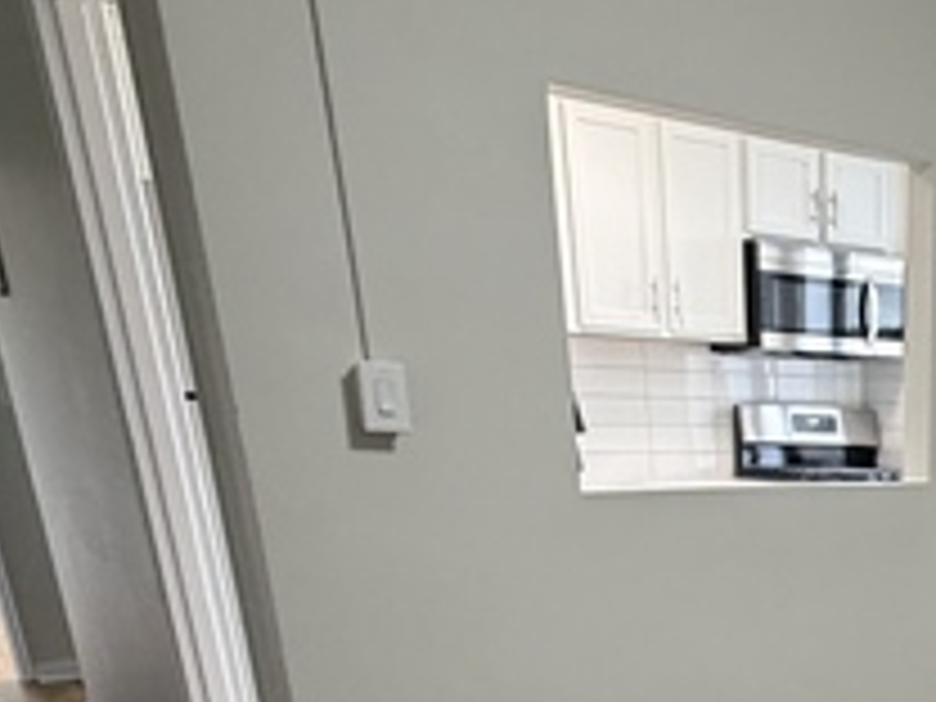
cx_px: 956
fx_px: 1217
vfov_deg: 27.2
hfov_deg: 37.2
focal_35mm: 45
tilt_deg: -22.4
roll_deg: -2.0
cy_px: 904
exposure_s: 1/60
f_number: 2.2
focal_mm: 2.22
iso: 320
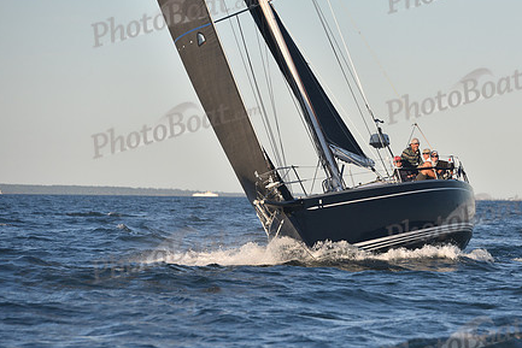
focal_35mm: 248
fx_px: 3597
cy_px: 173
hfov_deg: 8.3
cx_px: 324
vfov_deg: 5.5
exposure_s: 1/800
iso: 400
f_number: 5.6
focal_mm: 185
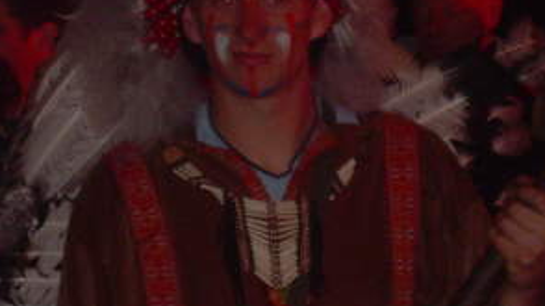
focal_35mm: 261
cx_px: 324
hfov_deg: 8.3
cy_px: 96
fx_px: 3770
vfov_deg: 4.6
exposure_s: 1/60
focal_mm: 18.9
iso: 200
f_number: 4.9
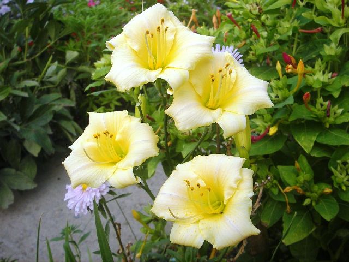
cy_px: 131
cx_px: 174
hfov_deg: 49.0
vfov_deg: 37.7
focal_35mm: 38
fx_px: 383
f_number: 3.3
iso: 50
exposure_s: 1/200
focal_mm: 6.3
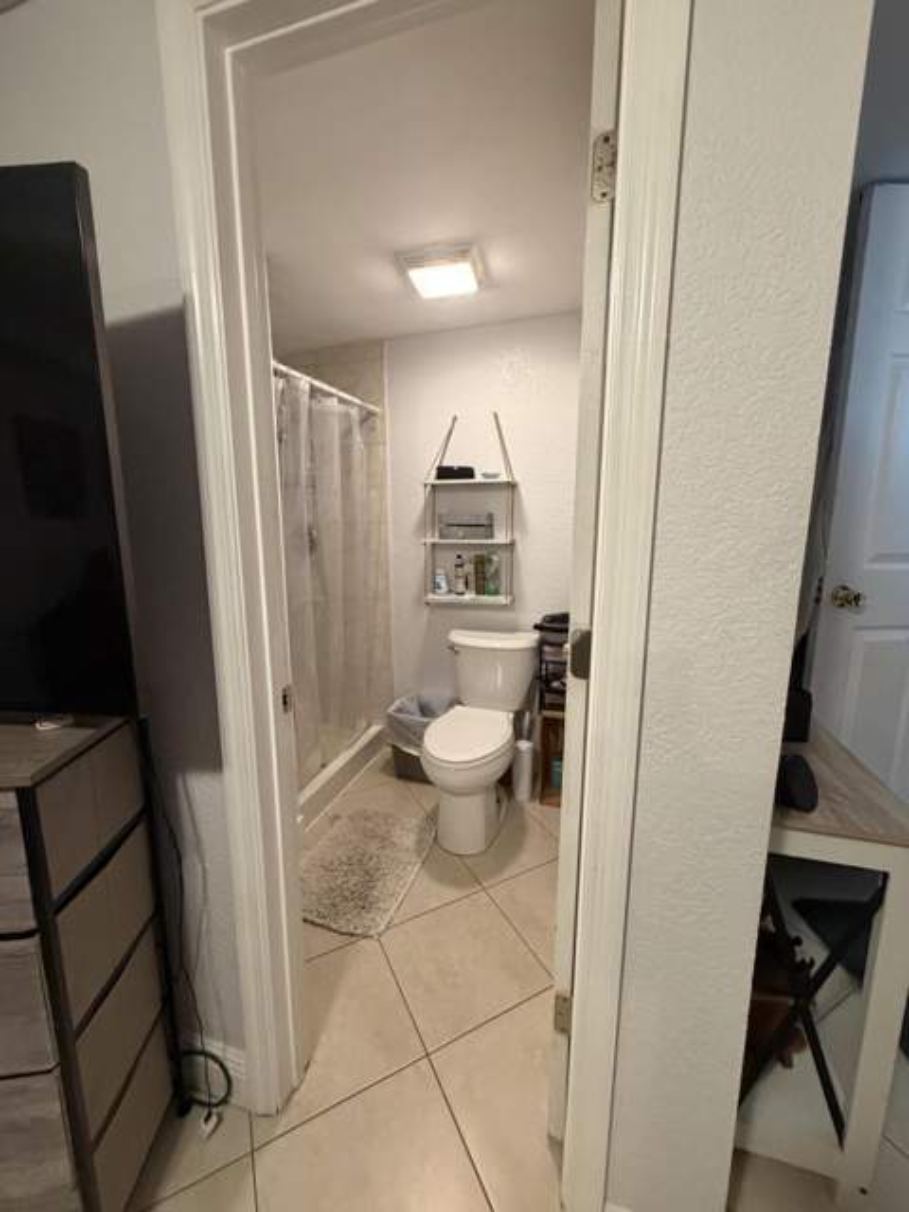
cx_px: 454
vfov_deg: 102.1
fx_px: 490
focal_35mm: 14
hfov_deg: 85.7
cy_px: 606
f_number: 2.2
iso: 500
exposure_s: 1/60
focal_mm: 2.22
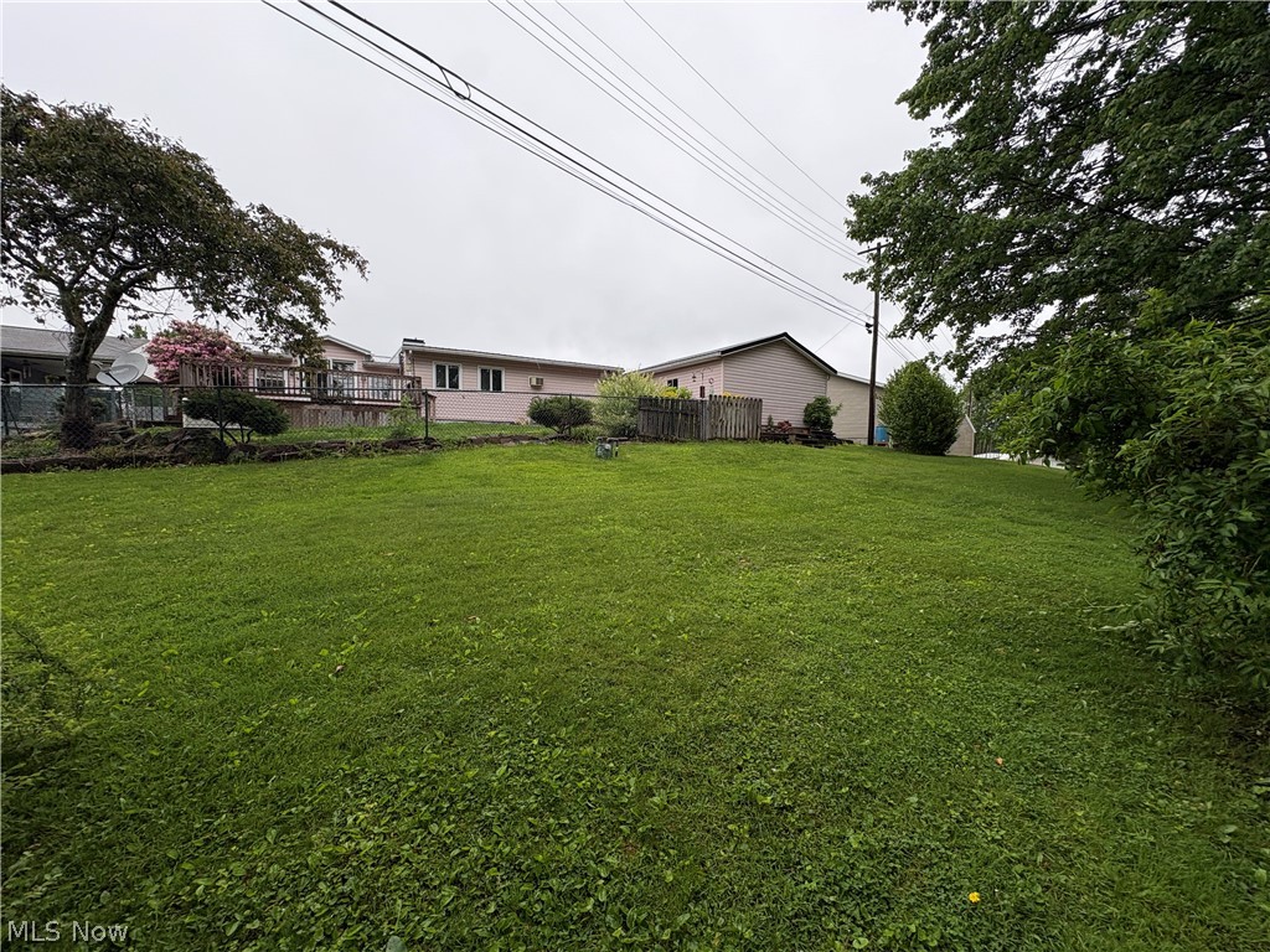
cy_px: 476
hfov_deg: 102.1
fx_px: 514
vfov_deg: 85.7
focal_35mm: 14
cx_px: 635
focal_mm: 2.22
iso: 40
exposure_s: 1/291
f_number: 2.2
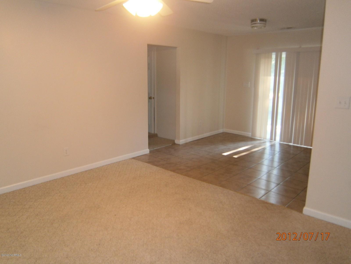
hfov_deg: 67.3
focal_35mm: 26
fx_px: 264
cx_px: 176
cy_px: 132
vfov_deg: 53.1
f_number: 2.8
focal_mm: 4.7
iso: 125
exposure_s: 1/30
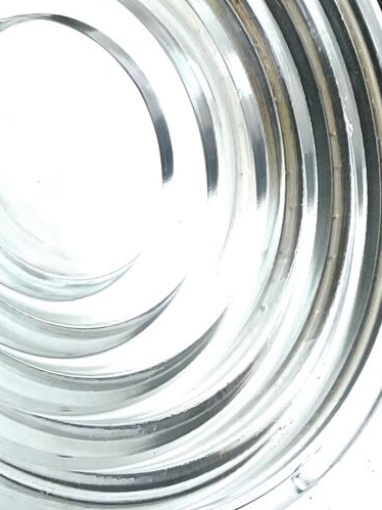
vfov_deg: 16.6
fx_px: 1546
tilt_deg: -41.5
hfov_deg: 13.6
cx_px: 490
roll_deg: -6.7
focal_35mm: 105
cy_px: -316
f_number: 1.5
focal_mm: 5.7
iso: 50
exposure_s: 1/1159
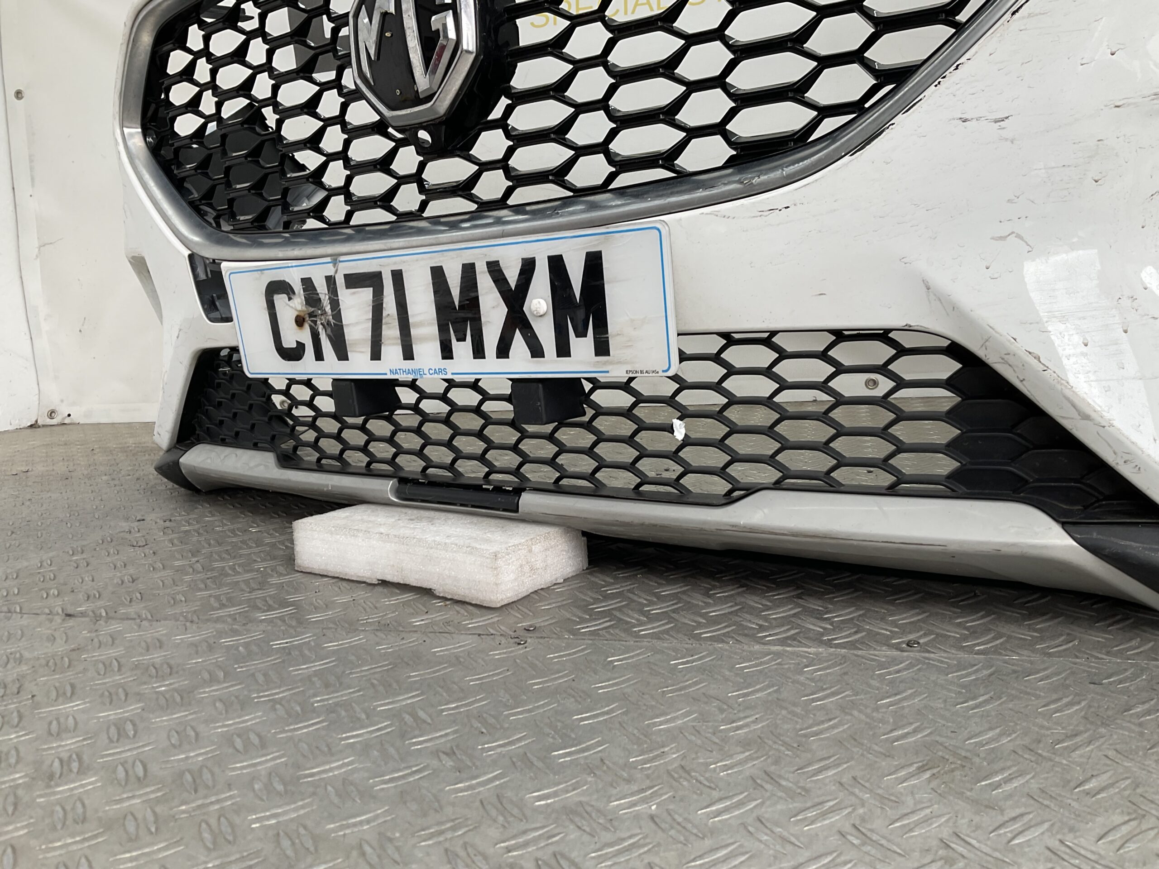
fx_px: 971
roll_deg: +2.6
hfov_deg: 61.7
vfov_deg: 48.2
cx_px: 580
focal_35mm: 29
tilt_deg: -10.3
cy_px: 434
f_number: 1.8
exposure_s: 1/154
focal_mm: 3
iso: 16
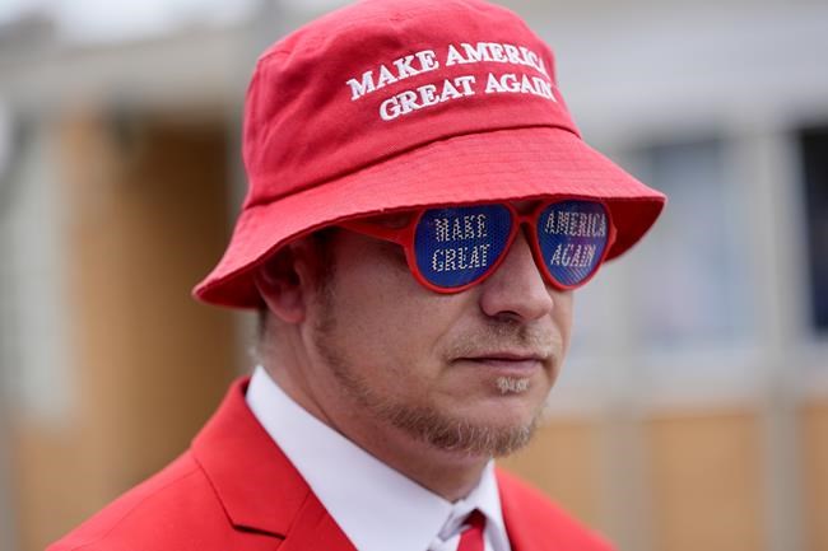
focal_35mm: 108
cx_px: 414
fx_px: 2483
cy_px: 276
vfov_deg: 12.7
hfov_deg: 18.9
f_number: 2.8
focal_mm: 108
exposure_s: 1/2000
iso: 320
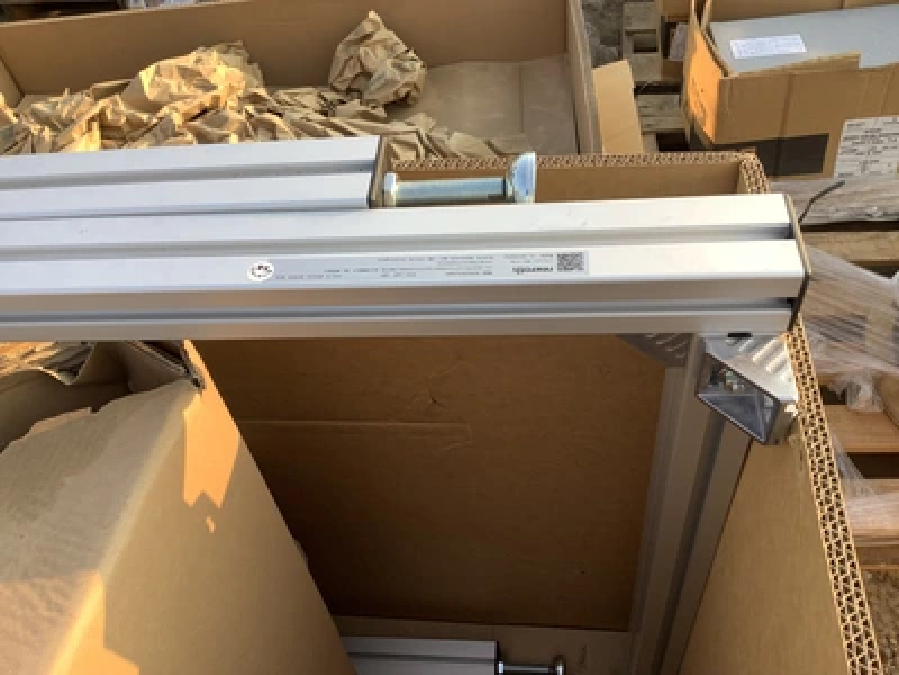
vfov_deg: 45.4
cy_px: 338
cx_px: 450
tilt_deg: -48.8
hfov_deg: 58.4
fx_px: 805
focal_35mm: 31
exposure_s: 1/225
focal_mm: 3.3
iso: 25
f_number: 2.4
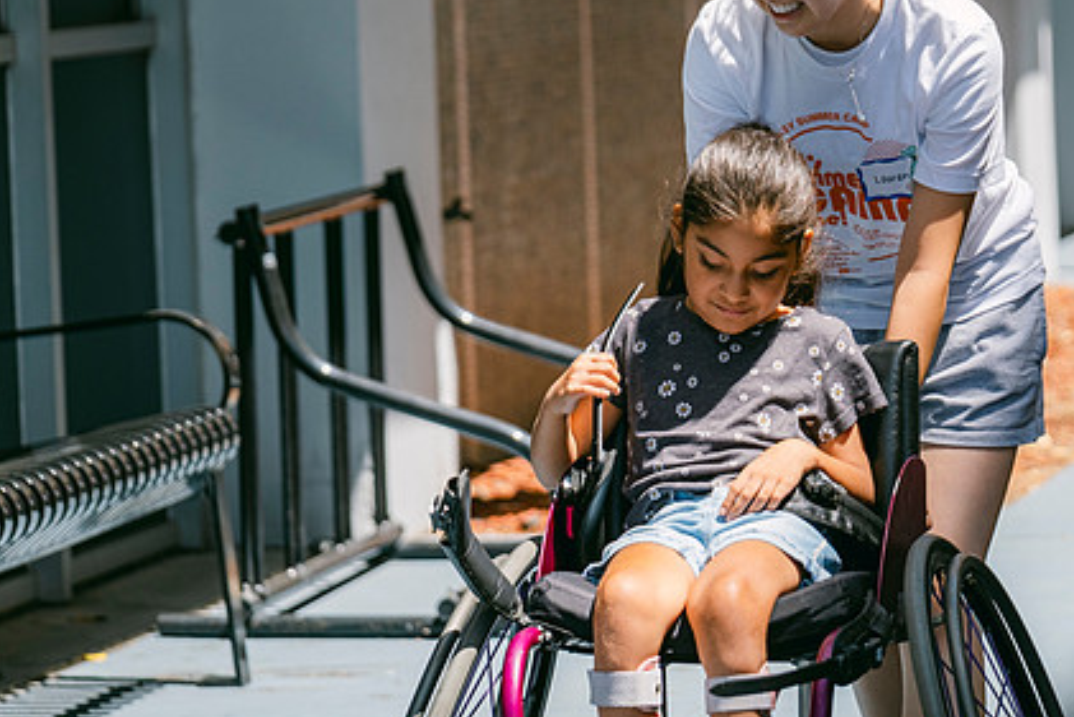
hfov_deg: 10.7
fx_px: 5730
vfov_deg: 7.2
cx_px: 671
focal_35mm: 192
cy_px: 344
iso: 160
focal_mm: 87.1
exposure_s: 1/1250
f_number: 2.8
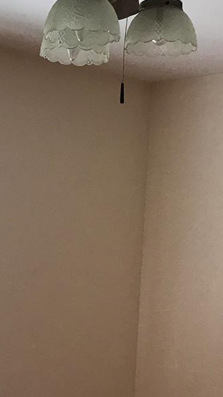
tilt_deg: -5.7
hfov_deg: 14.9
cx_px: 55
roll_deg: -2.1
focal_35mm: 81
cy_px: 349
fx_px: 852
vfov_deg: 25.5
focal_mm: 3.99
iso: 32
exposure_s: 1/30
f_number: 1.8
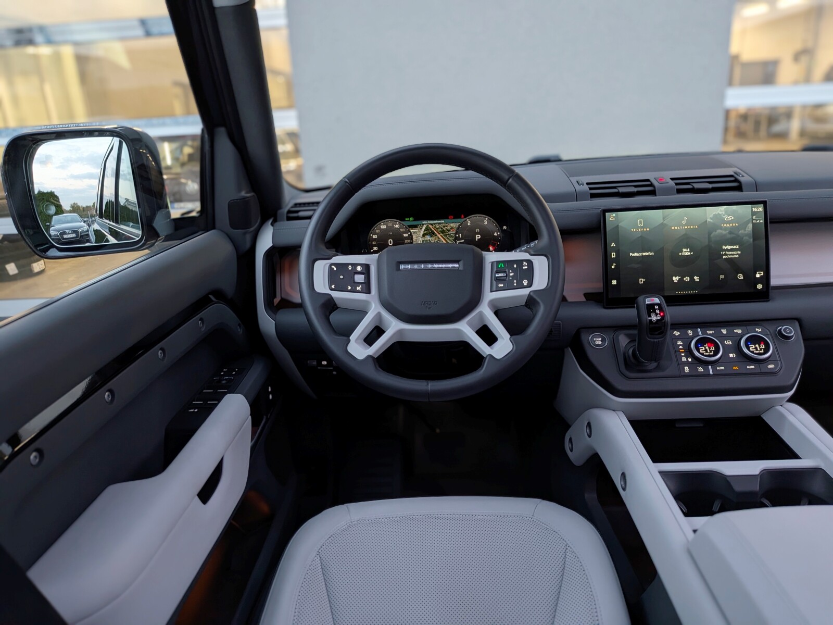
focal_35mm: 24
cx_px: 416
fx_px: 578
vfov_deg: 56.8
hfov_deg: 71.6
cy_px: 312
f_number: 1.7
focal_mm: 4.53
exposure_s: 1/50
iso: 168
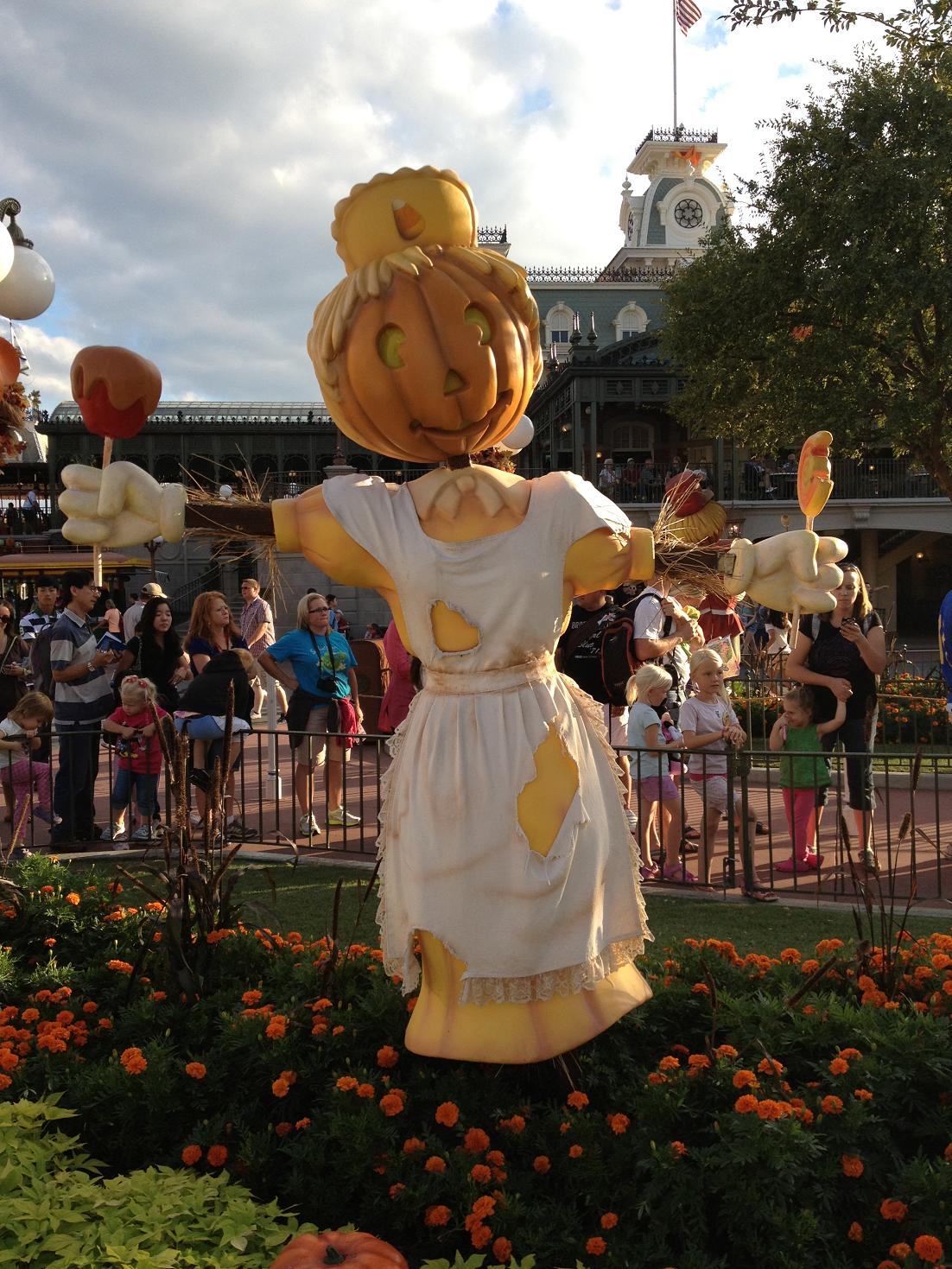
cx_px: 476
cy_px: 634
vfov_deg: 52.6
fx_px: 1283
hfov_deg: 40.7
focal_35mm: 35
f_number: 2.4
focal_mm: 4.28
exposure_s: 1/690
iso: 64
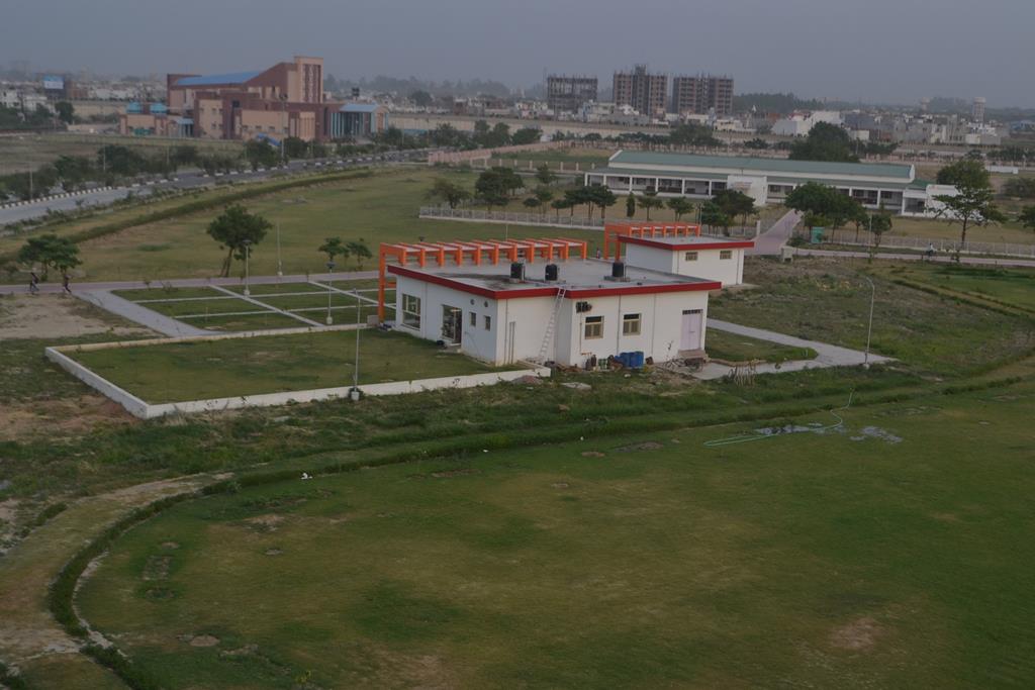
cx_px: 518
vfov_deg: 28.1
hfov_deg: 41.1
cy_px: 345
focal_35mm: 48
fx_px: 1380
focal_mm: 32
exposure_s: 1/125
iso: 200
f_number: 6.3
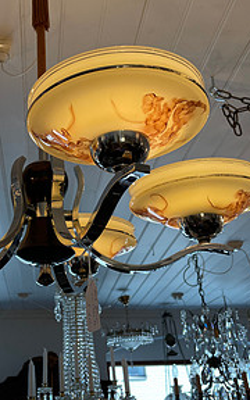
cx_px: 56
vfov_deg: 45.7
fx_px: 469
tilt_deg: +29.6
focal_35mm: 43
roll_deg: +0.4
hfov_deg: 29.3
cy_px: 144
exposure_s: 1/107
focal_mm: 4.2
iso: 32
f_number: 1.6
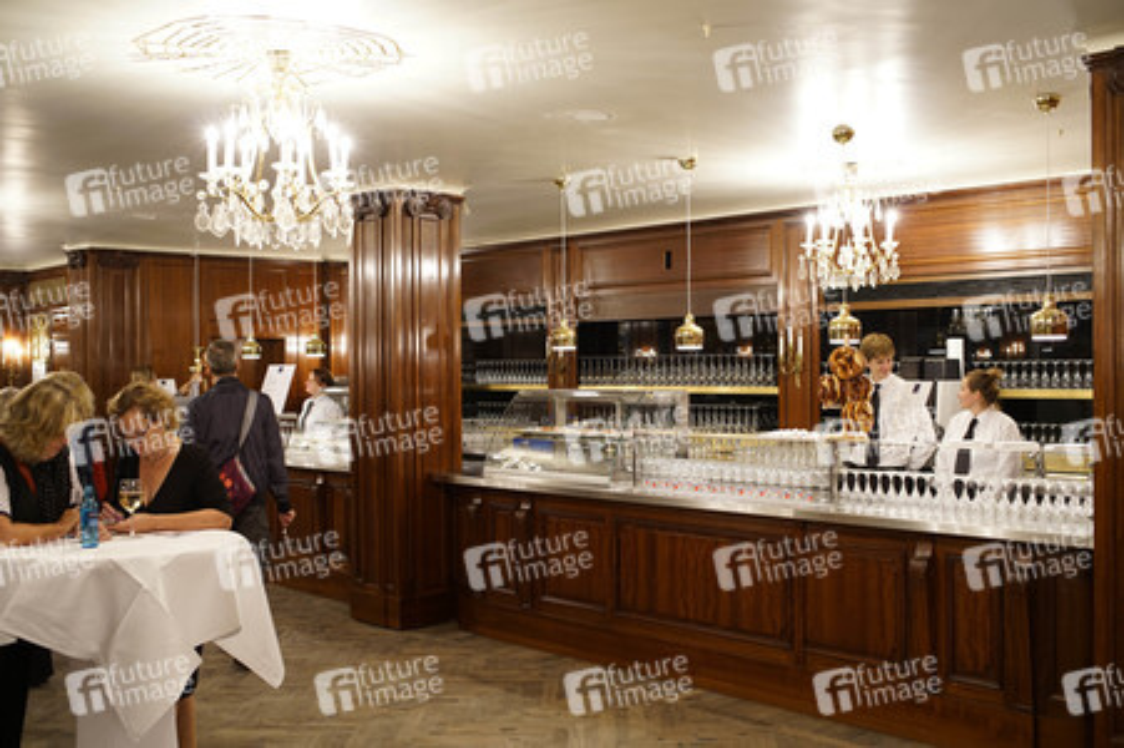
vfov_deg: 33.4
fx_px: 1248
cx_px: 562
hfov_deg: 48.5
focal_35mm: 40
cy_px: 374
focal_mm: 40
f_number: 4
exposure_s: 1/15
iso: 640
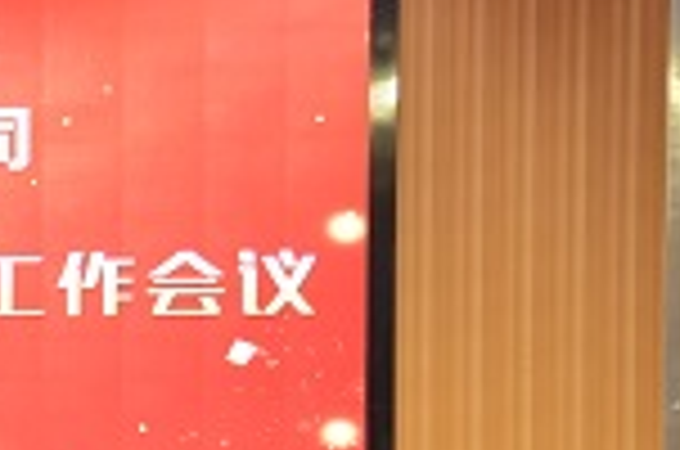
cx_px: -554
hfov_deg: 7.2
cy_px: 522
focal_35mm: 279
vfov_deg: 4.9
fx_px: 5259
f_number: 4
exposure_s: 1/45
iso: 800
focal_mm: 70
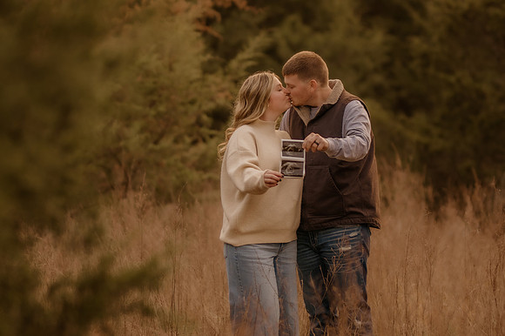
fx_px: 1780
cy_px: 168
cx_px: 252
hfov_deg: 16.1
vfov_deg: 10.8
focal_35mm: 127
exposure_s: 1/1250
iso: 320
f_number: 1.4
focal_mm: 85
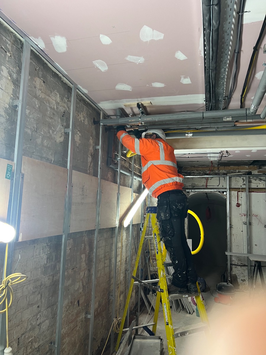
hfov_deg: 53.1
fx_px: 266
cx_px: 133
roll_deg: -3.2
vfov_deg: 67.3
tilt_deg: +6.7
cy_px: 178
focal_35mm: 26
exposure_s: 1/50
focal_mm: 5.7
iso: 125
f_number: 1.5
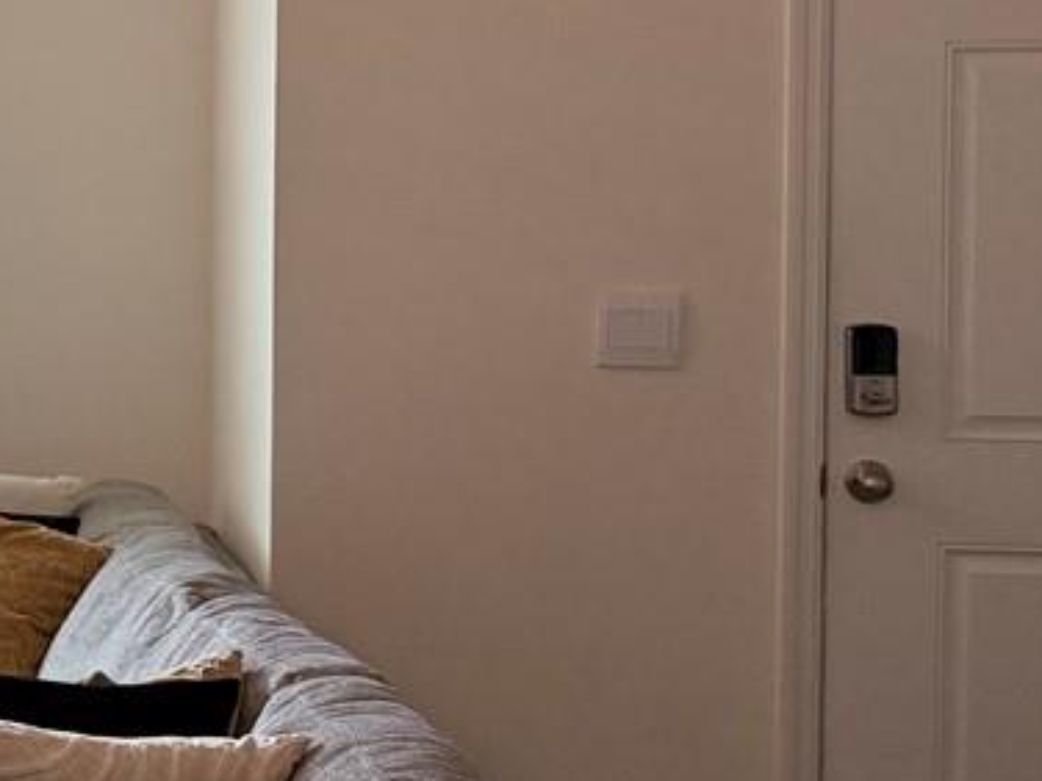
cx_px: -873
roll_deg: +0.7
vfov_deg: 14.5
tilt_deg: -1.4
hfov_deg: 16.1
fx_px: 3070
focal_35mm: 102
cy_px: 238
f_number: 1.78
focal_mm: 6.76
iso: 200
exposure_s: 1/233
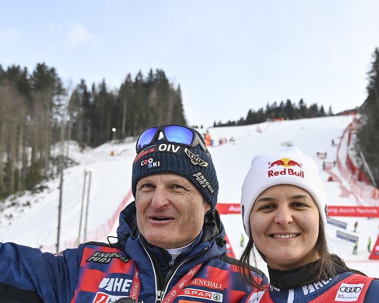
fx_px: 527
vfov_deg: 30.5
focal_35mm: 47
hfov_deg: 38.9
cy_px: 281
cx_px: 263
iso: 200
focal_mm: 22
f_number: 4
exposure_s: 1/500
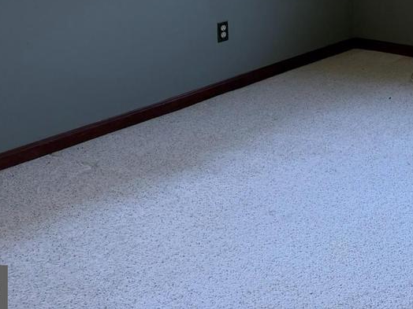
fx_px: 787
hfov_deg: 27.3
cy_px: -114
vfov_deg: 20.0
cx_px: 437
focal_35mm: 66
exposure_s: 1/91
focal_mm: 6.76
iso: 200
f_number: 1.78
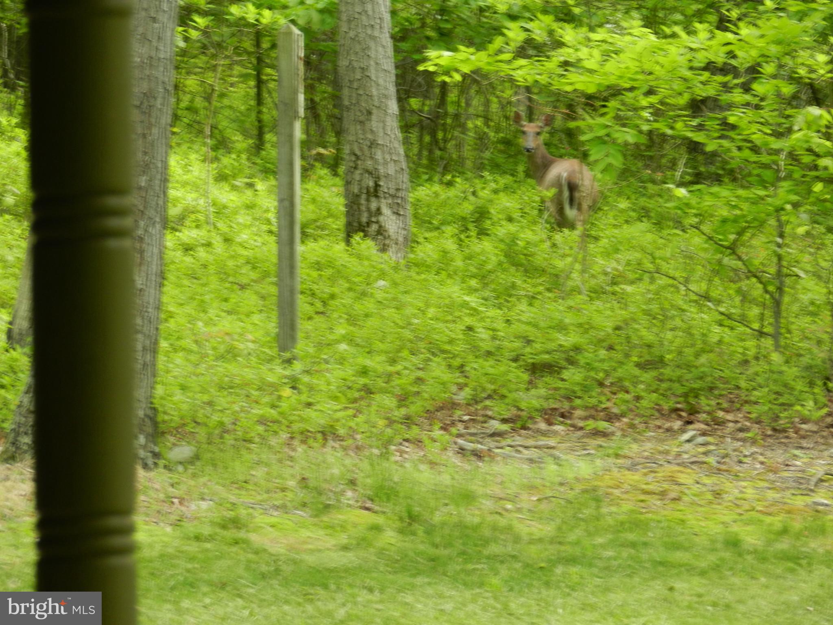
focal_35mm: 309
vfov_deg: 4.8
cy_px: 312
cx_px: 416
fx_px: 7436
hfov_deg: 6.4
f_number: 5.4
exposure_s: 1/60
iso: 180
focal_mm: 55
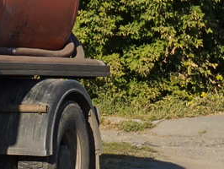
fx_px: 1937
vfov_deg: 5.0
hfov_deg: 6.4
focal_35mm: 299
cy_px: -20
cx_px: -213
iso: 200
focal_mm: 46
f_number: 6.3
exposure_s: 1/800
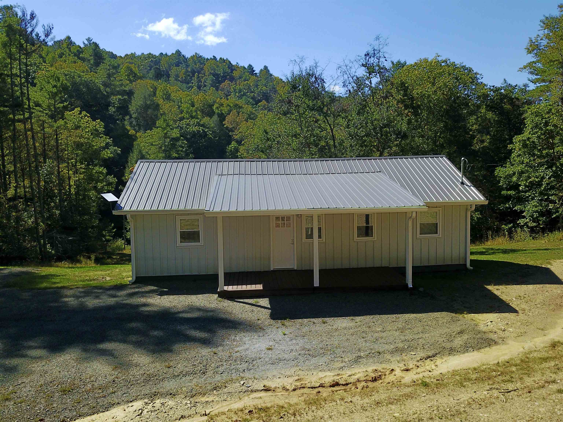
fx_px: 423
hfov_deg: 67.3
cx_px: 282
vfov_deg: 53.1
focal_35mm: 26
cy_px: 211
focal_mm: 4.73
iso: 100
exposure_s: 1/1715
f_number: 2.2
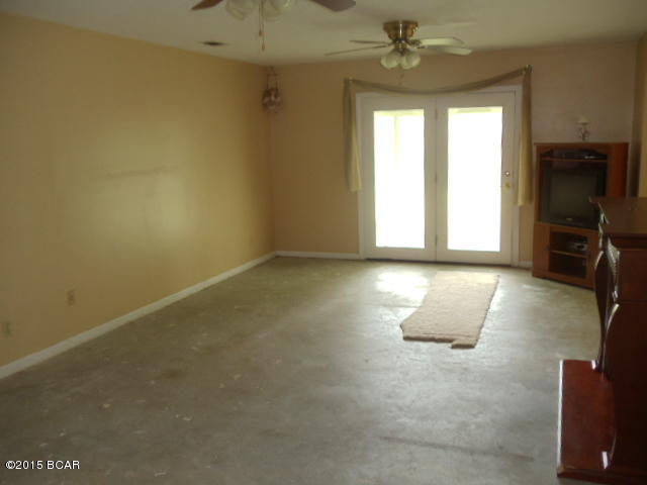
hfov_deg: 42.9
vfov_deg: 32.9
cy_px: 242
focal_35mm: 44
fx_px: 822
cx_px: 324
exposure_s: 1/8
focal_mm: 6
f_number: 3.5
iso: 100
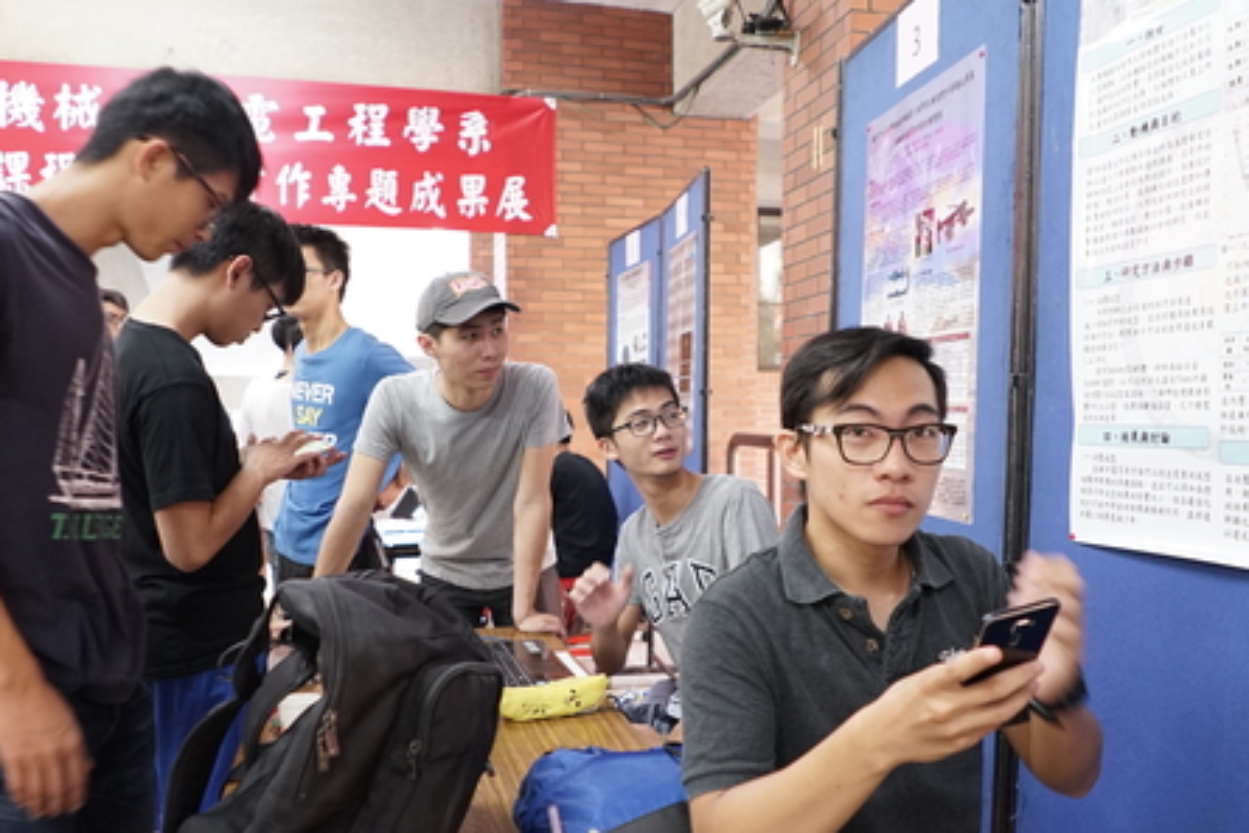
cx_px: 693
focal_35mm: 33
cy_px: 484
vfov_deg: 39.9
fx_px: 1145
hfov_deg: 57.1
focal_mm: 21
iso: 2000
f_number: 3.2
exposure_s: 1/60
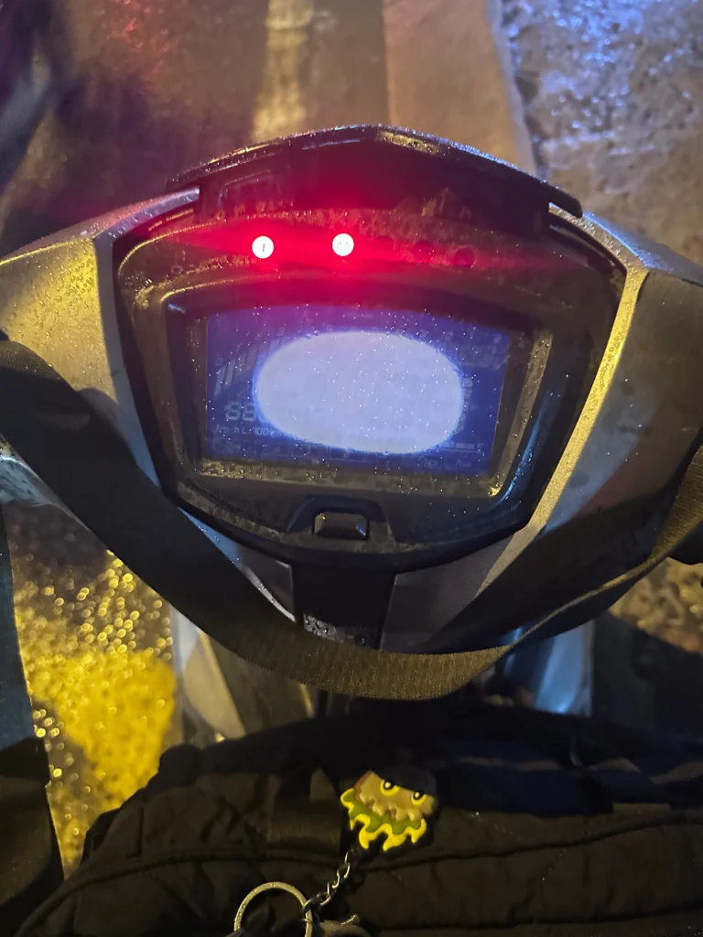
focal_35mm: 24
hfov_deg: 56.8
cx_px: 352
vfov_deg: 71.6
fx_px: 650
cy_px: 468
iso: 5000
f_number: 1.78
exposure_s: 1/17
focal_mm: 6.86
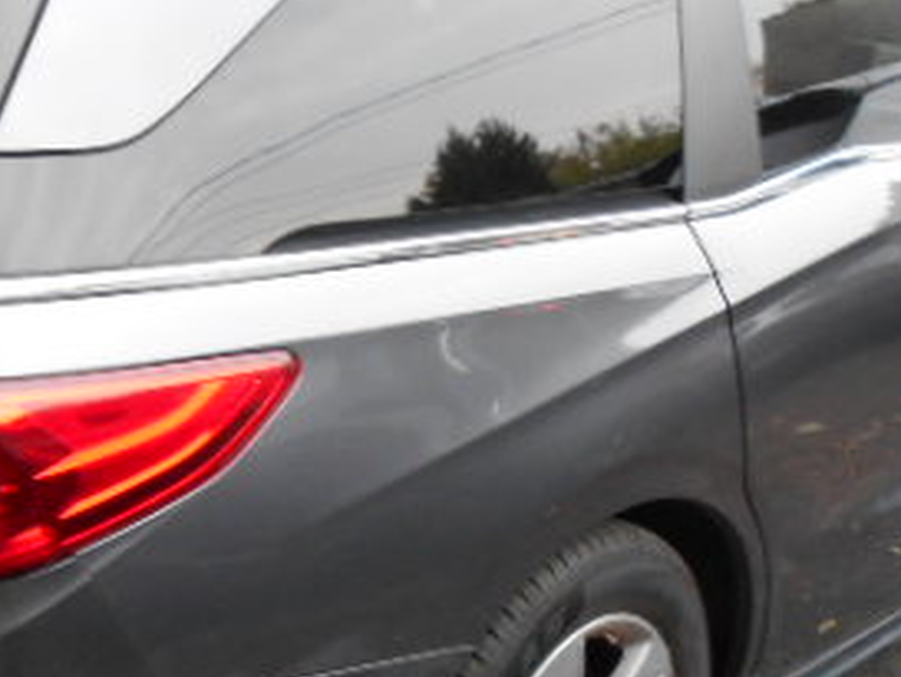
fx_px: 1588
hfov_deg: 31.5
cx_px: 314
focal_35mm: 61
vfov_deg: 24.0
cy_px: 423
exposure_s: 1/30
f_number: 3.2
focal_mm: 4.6
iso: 280
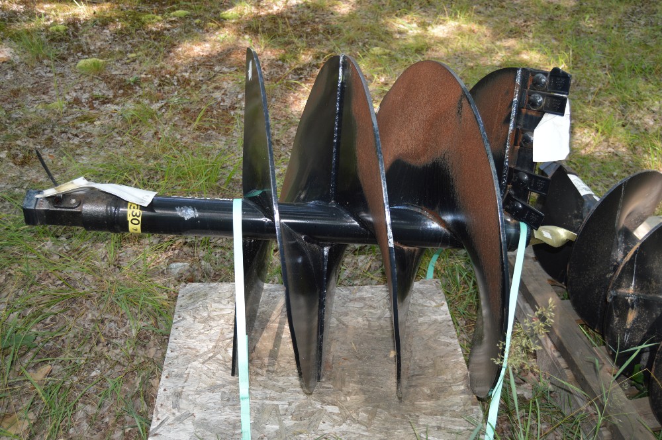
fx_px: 634
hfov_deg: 55.1
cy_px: 220
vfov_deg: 38.3
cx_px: 331
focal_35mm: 34
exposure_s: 1/125
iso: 200
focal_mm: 23
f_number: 4
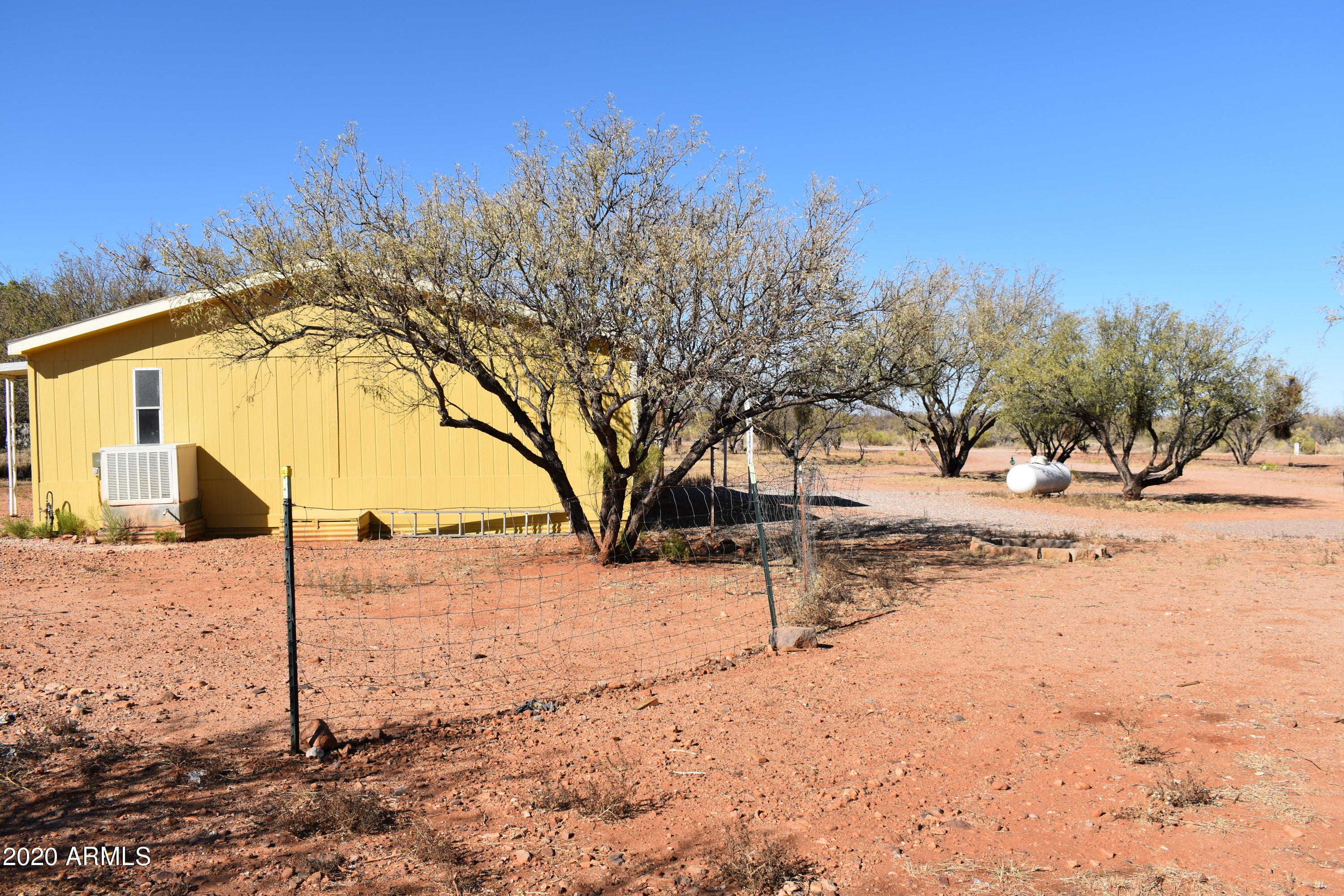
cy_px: 448
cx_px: 672
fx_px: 1120
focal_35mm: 30
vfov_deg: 43.6
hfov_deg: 61.9
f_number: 9
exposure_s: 1/320
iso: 100
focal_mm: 20
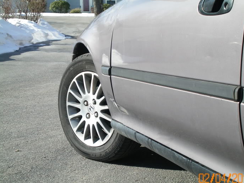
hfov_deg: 27.0
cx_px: 139
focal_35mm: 72
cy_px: 97
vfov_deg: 20.4
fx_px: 508
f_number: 4.2
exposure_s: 1/400
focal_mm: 10.3
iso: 64
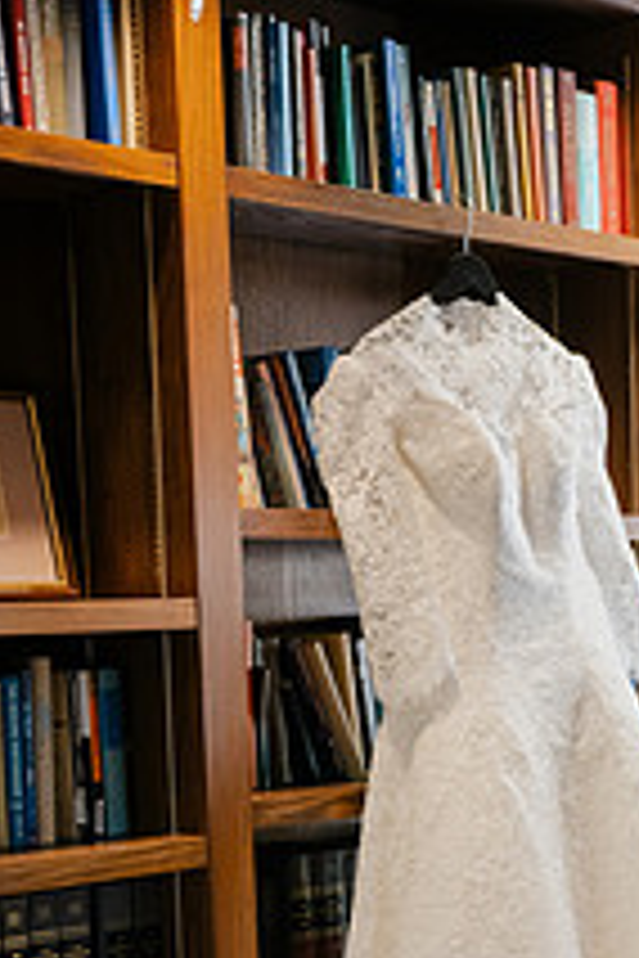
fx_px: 2077
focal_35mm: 78
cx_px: 513
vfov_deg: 25.2
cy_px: 864
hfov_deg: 17.3
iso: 1600
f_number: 2.8
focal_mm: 37
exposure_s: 1/160
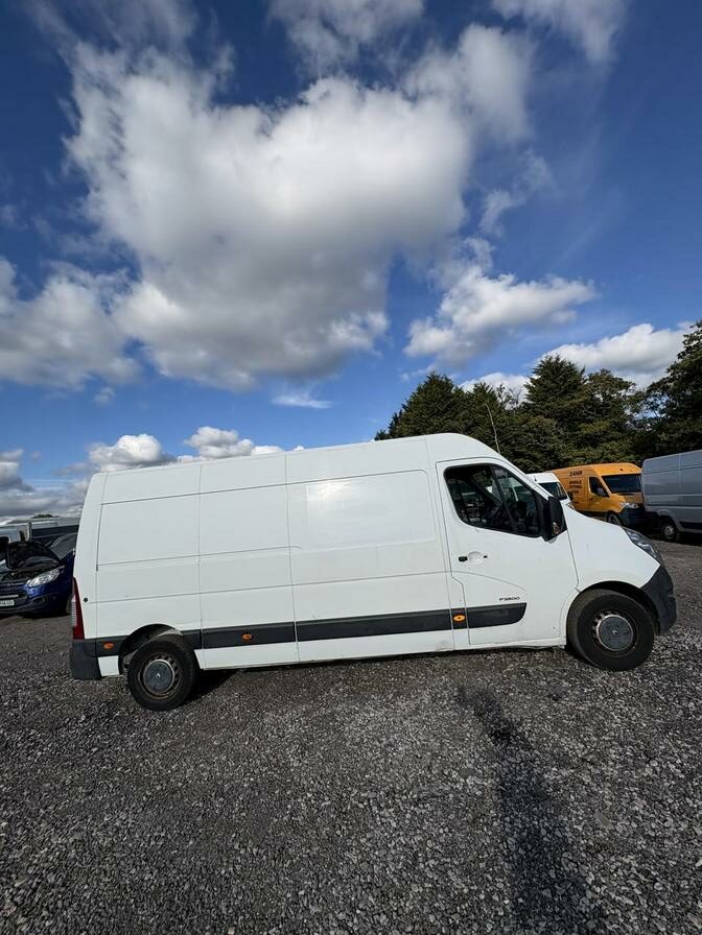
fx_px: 379
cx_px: 351
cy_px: 468
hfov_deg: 85.7
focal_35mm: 14
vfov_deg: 102.1
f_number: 2.2
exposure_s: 1/3717
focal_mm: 2.22
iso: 50
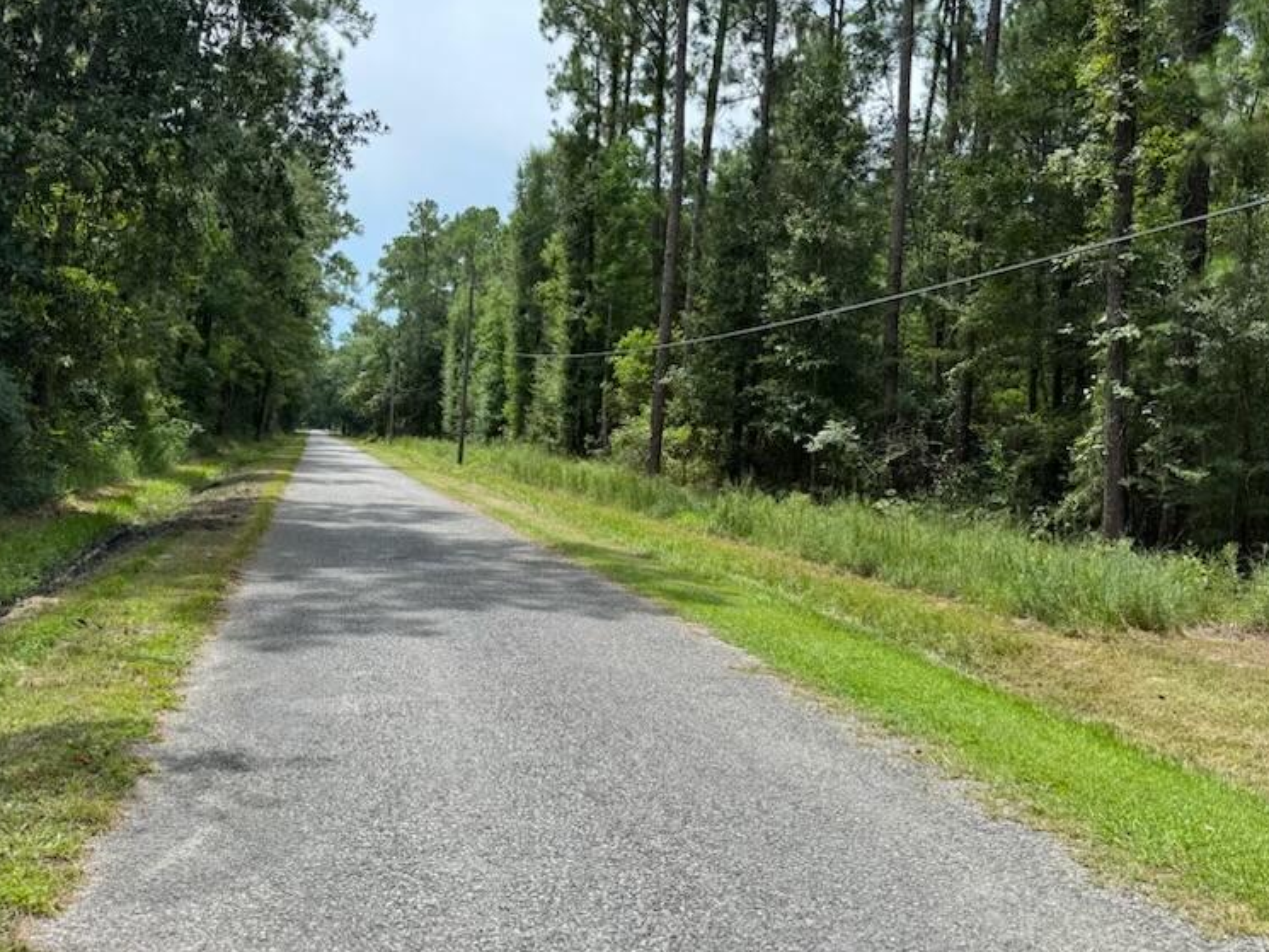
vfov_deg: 42.9
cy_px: 422
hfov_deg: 55.3
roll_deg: -3.9
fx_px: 1210
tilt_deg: +0.7
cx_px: 666
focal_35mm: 33
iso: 80
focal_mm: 6.76
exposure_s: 1/2041
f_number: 1.78
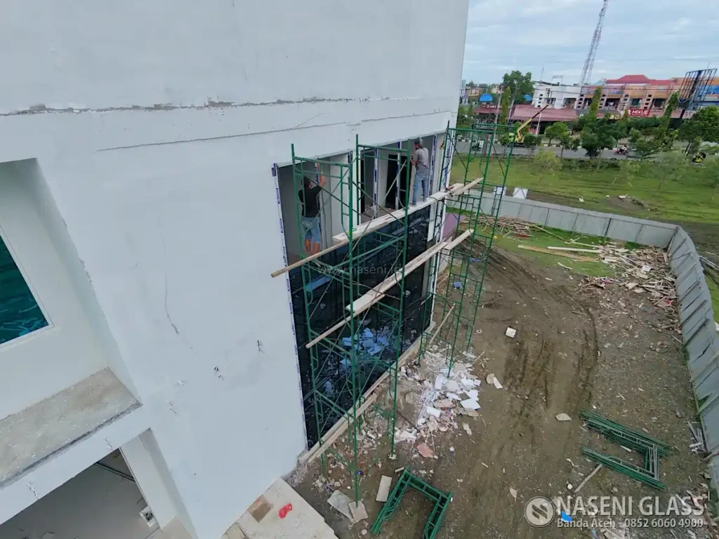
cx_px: 360
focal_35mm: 16
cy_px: 270
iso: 300
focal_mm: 3
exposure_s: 1/725
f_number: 2.2
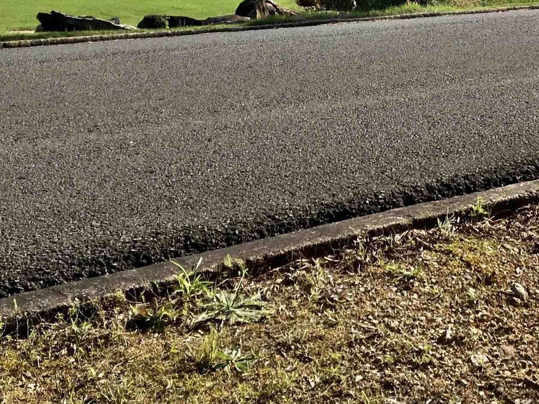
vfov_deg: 19.8
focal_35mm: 71
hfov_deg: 26.2
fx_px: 1105
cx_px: 521
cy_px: -36
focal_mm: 4.15
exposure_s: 1/1832
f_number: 2.2
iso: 25
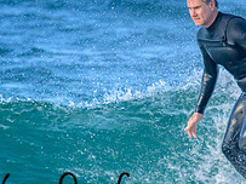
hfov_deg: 0.7
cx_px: 86
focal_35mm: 2660
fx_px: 18892
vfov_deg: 0.6
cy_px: 220
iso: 4000
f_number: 11
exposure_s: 1/2000
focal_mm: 800
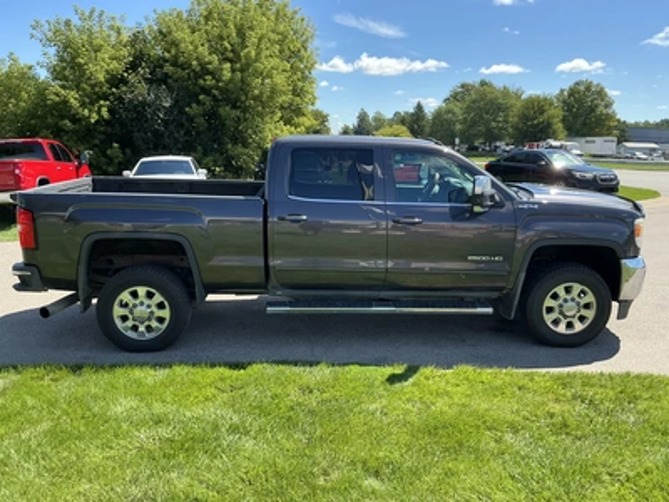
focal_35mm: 28
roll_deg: -0.4
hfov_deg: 63.4
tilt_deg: -9.2
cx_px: 334
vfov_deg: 49.7
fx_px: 541
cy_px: 251
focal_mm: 3
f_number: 1.8
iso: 25
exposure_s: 1/562
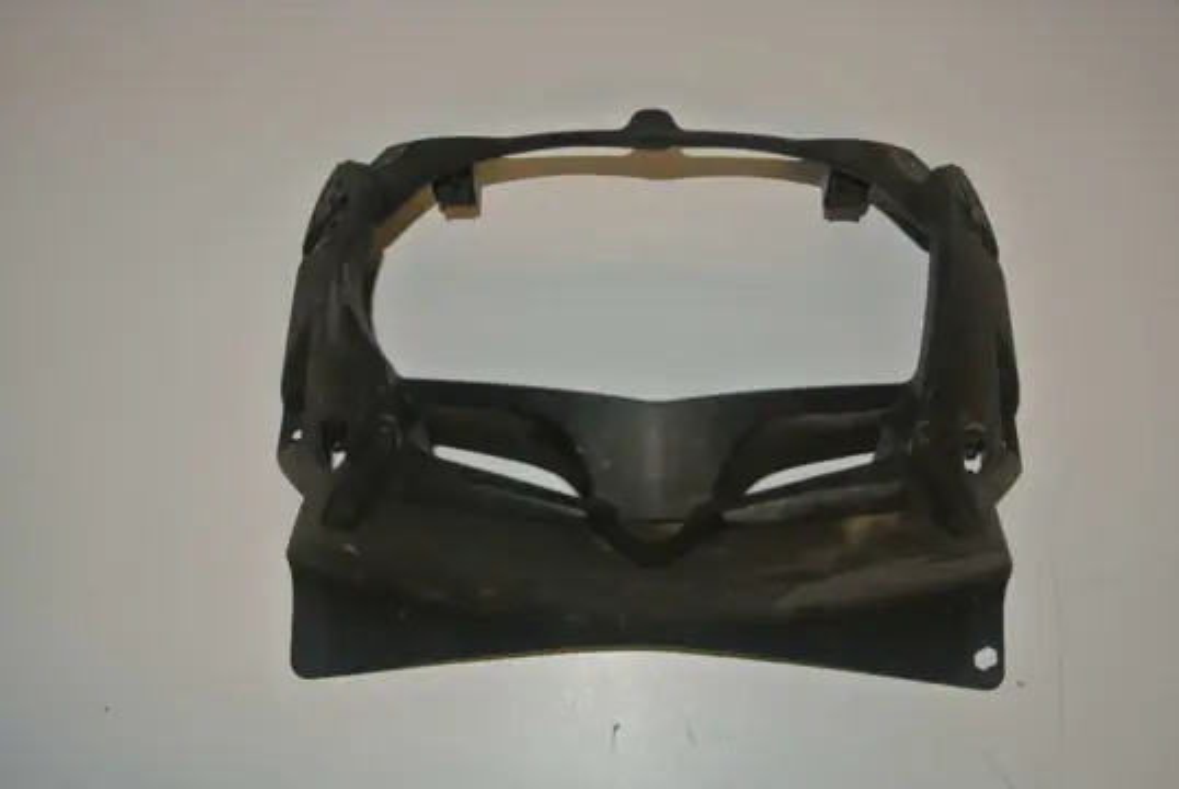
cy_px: 394
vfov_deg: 37.0
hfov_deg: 53.1
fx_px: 1180
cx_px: 590
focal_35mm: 36
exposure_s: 1/60
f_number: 4
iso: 200
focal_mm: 13.6
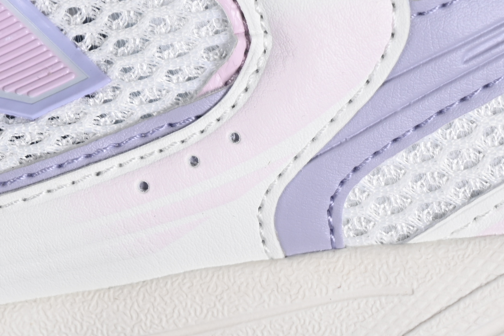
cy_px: 154
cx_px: 148
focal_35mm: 168
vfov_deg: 8.2
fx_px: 2352
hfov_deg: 12.2
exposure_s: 1/80
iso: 160
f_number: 7.1
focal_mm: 50
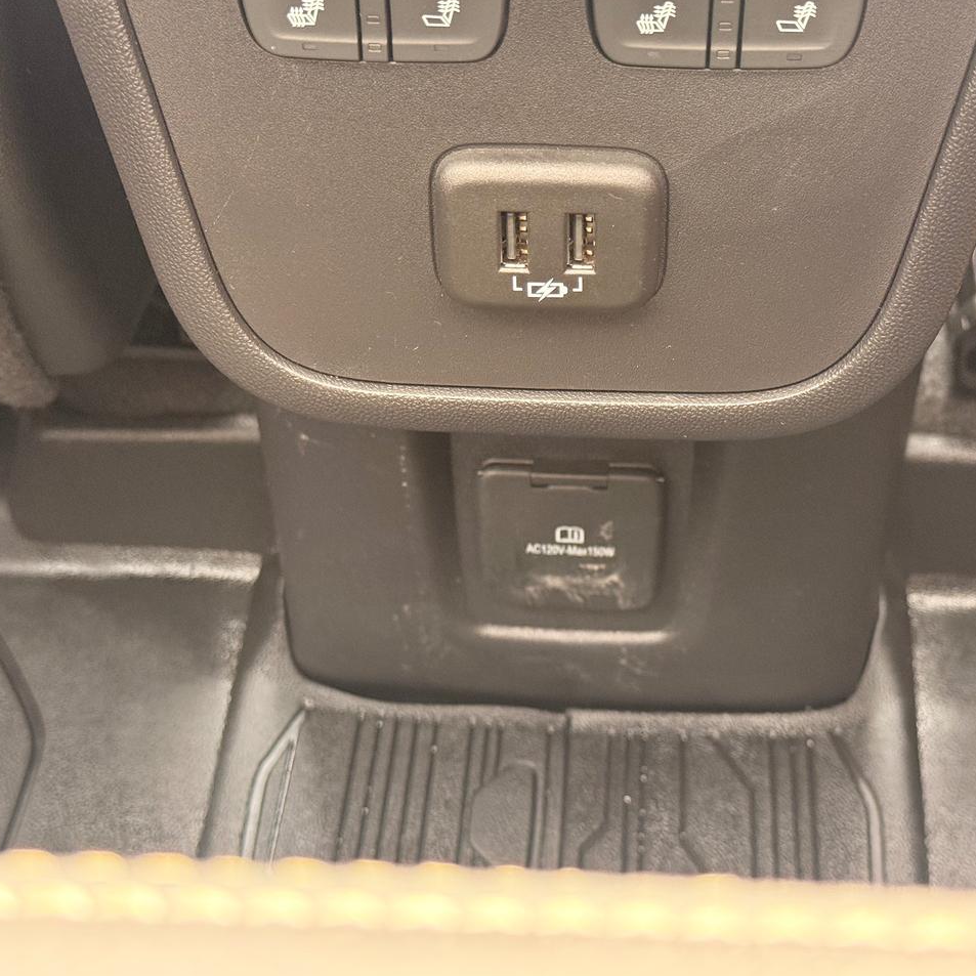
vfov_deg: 30.0
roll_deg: -0.3
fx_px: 1818
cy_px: 487
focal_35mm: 57
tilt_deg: -43.0
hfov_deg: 30.0
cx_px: 524
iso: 320
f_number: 1.78
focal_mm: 6.76
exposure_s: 1/40
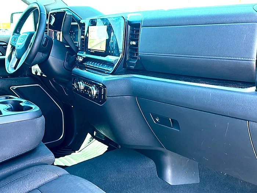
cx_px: 128
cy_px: 96
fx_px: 252
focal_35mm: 34
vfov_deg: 41.8
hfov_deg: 54.0
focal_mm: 6.86
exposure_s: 1/99
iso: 125
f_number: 1.78
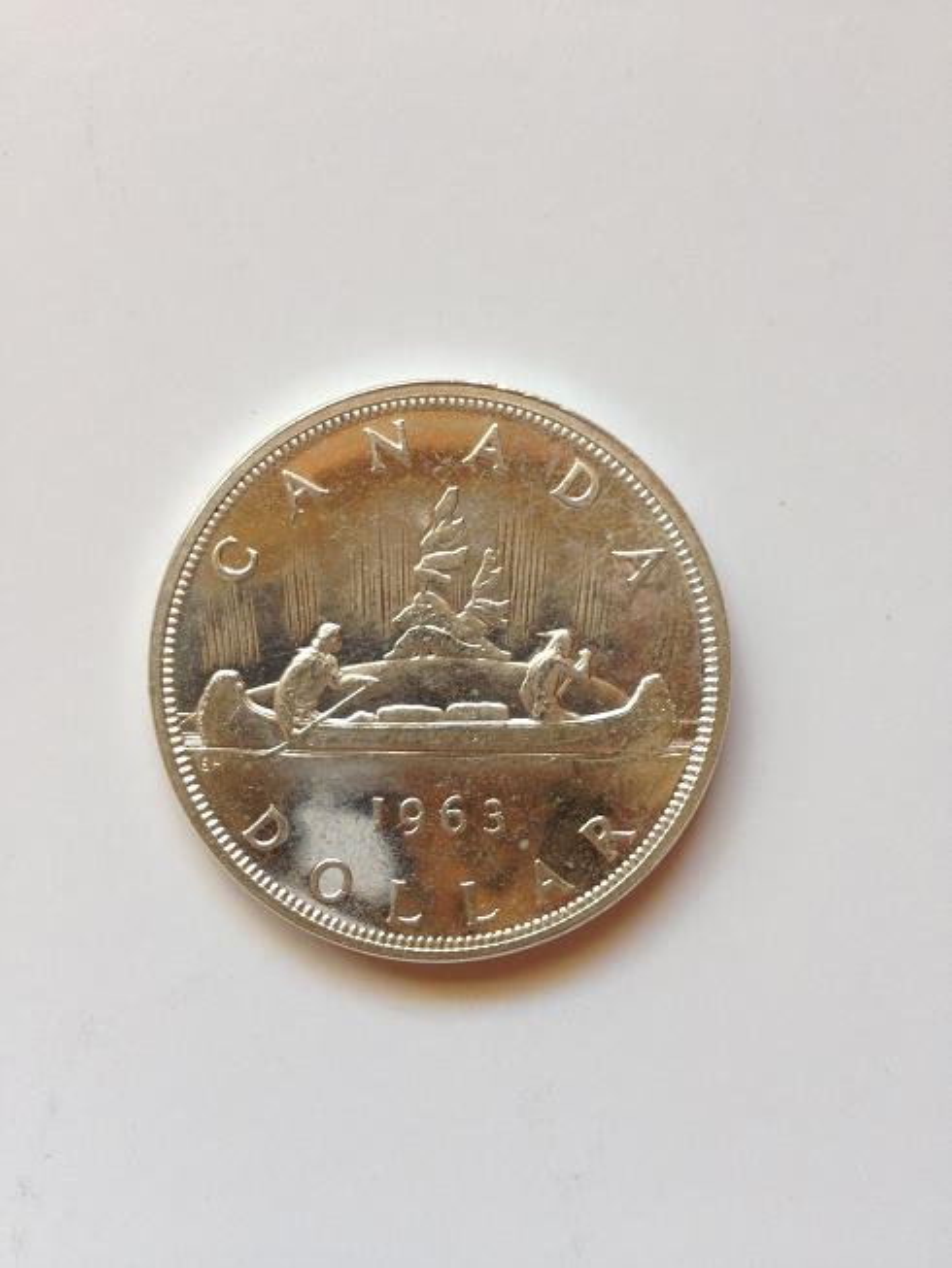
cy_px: 634
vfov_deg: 52.6
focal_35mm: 35
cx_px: 476
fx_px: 1283
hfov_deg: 40.7
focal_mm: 4.28
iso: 50
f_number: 2.4
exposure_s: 1/30
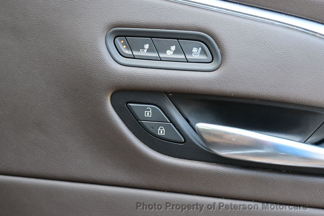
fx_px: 540
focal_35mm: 60
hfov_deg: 33.4
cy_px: 108
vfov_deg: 22.6
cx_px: 162
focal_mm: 40
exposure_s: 1/60
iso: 640
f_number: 5.6
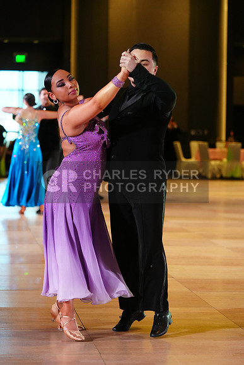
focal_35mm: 129
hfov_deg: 10.6
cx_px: 122
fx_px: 1311
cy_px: 182
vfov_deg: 15.9
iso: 3200
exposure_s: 1/400
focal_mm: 129
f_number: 4
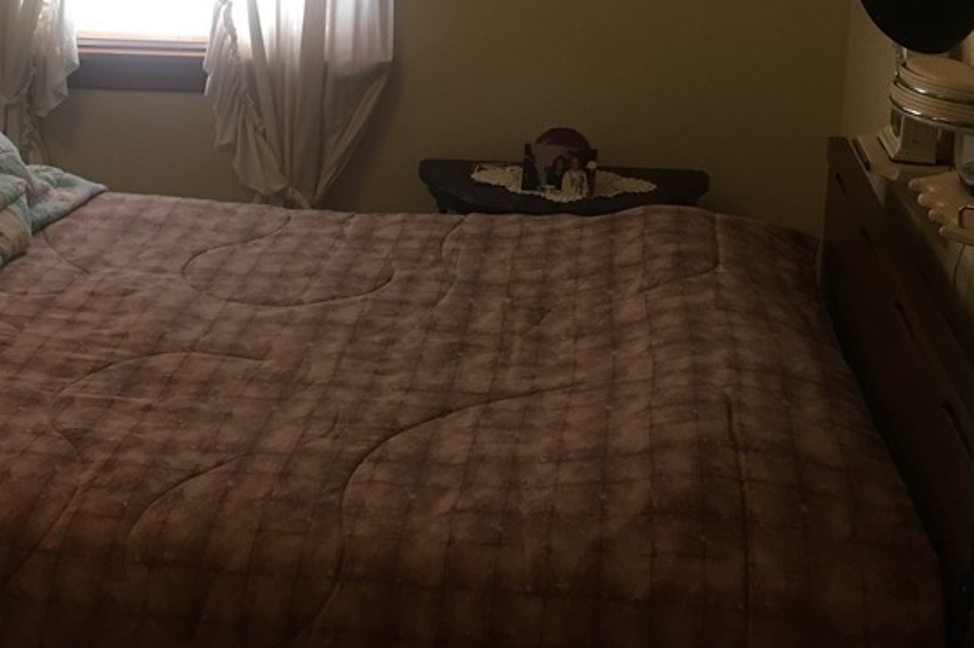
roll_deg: -1.2
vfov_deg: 23.8
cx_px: 369
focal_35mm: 55
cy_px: 49
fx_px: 1487
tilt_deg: -9.9
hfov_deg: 36.1
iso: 64
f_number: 2.2
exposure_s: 1/15
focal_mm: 4.15
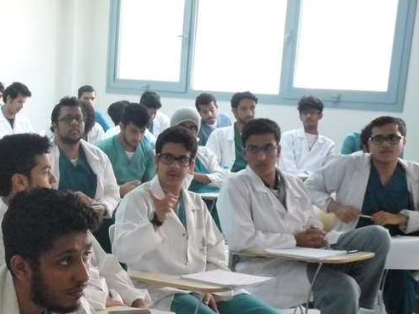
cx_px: 25
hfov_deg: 24.4
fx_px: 932
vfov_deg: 18.8
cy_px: 279
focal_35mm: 77
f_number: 3
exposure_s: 1/60
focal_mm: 6.5
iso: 800
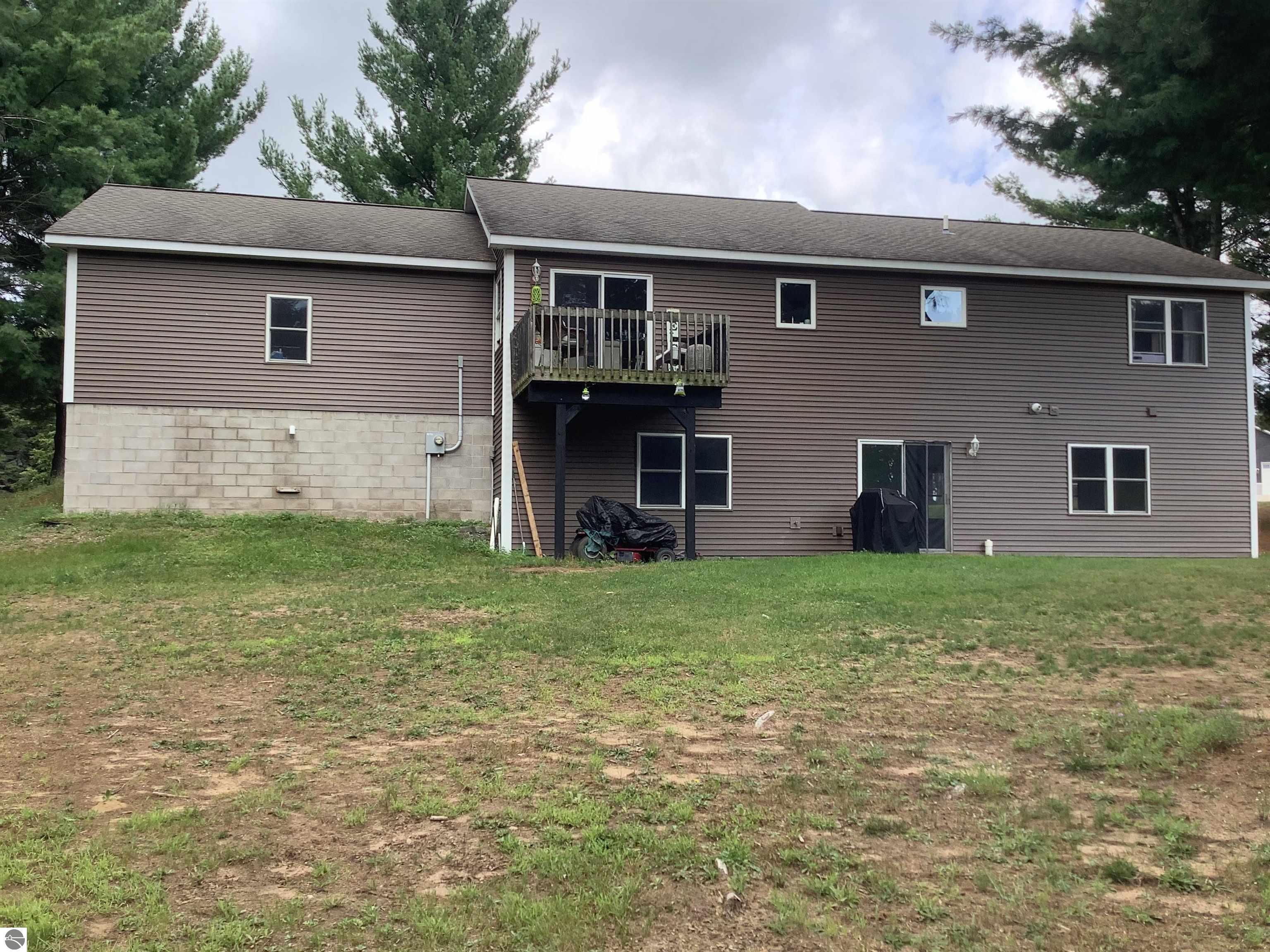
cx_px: 635
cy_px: 476
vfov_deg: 45.4
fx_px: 1137
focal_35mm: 31
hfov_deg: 58.4
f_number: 2.4
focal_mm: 3.3
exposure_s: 1/213
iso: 25
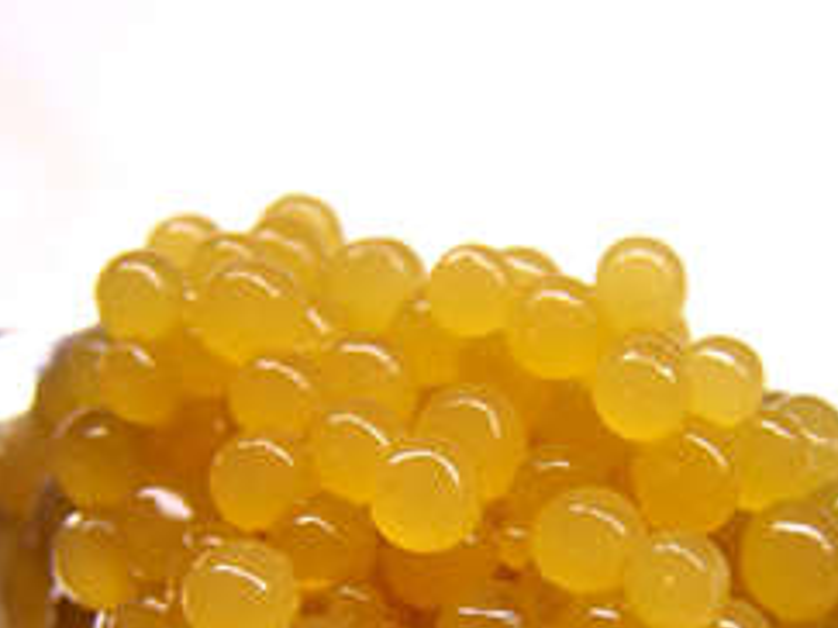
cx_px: 479
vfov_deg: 20.1
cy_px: 537
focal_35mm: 72
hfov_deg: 27.0
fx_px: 1742
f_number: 2.8
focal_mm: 6.3
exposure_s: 1/30
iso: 80
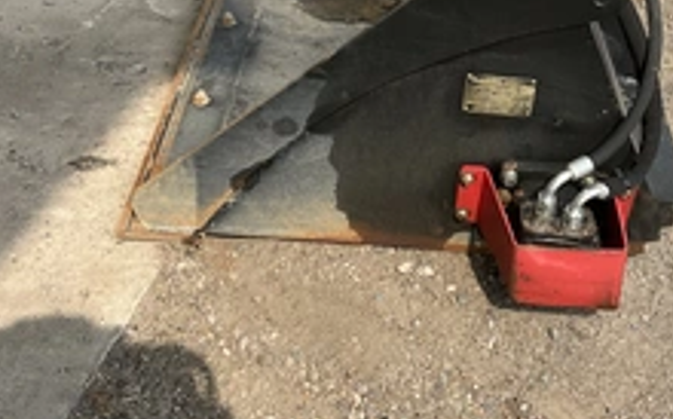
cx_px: 431
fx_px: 1026
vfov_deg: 22.2
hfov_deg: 36.1
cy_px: -6
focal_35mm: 56
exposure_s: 1/869
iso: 25
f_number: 1.8
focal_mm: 3
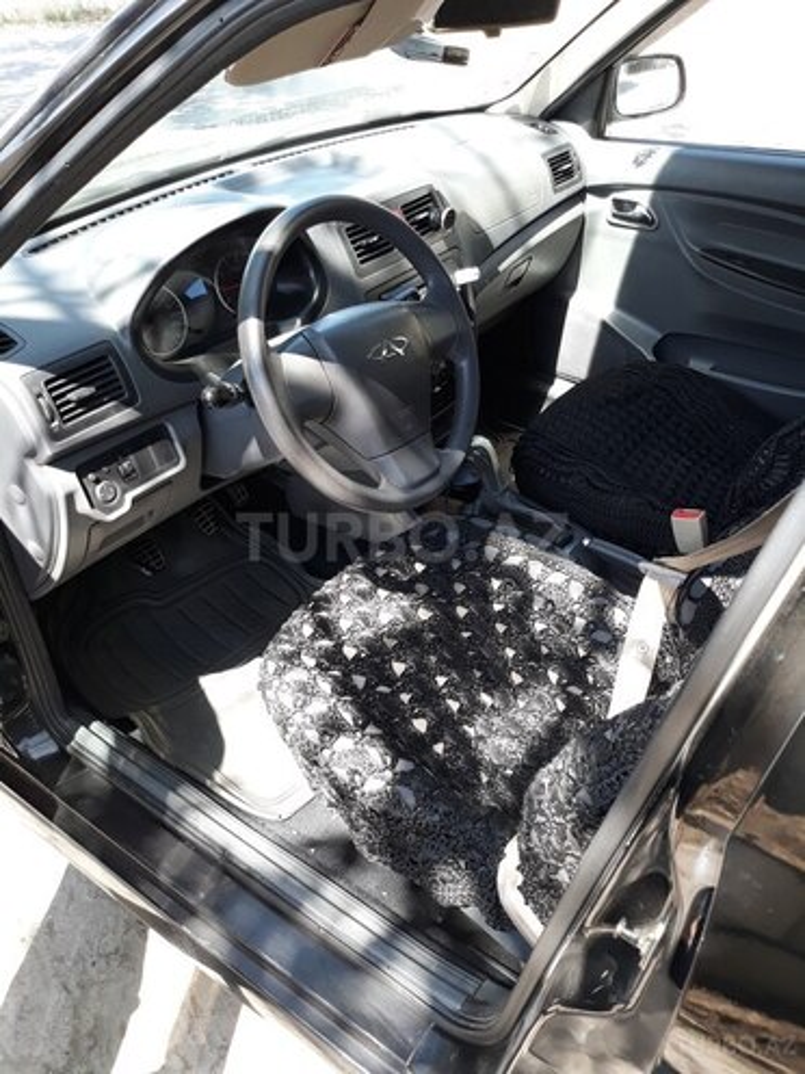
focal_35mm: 27
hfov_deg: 51.4
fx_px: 837
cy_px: 537
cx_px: 402
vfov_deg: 65.3
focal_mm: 3.71
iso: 40
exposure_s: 1/100
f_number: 1.7
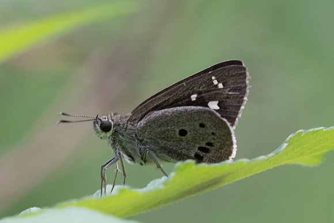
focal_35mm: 572
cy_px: 76
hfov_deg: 3.6
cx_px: 145
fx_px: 5309
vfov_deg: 2.4
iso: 800
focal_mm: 150
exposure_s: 1/250
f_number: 6.3
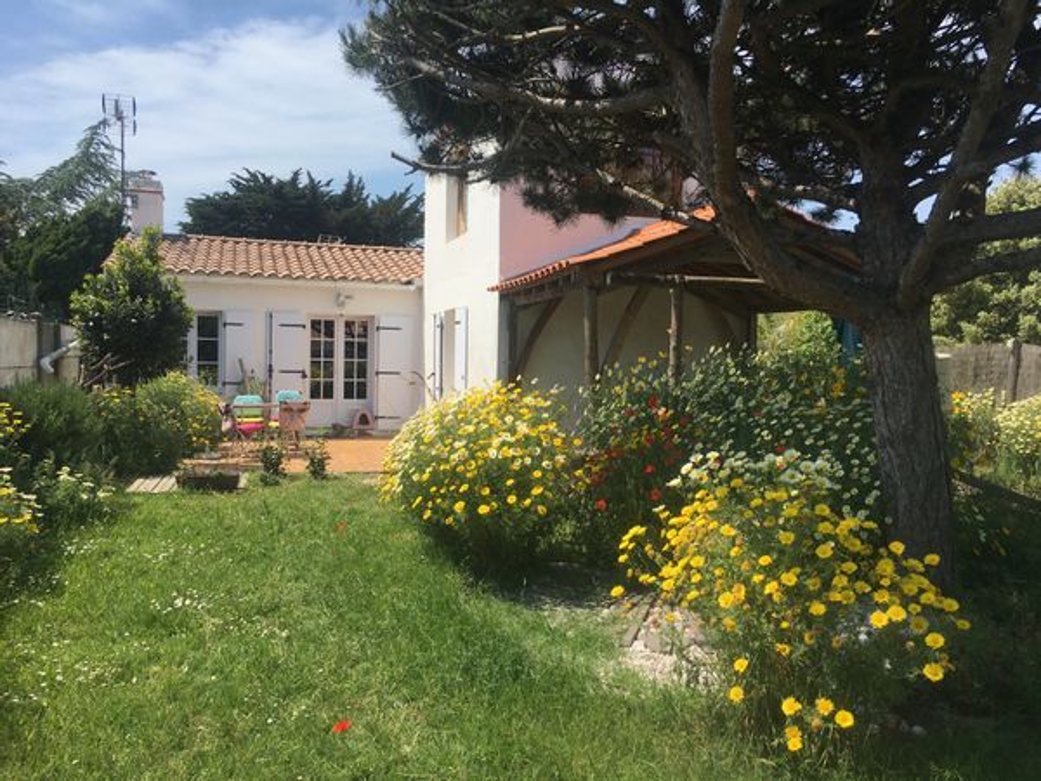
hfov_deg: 61.7
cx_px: 520
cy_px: 390
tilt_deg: -2.2
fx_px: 872
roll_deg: -0.9
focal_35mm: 29
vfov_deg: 48.2
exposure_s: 1/1637
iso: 25
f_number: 2.2
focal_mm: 4.15
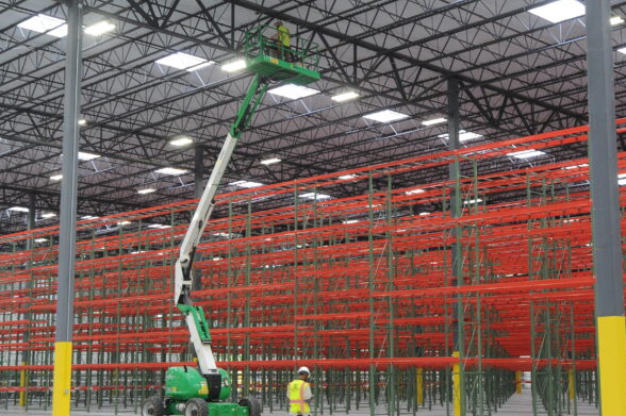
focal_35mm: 61
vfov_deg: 22.2
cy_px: 217
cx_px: 315
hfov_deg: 32.9
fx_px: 1060
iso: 2000
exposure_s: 1/60
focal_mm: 35
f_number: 7.1
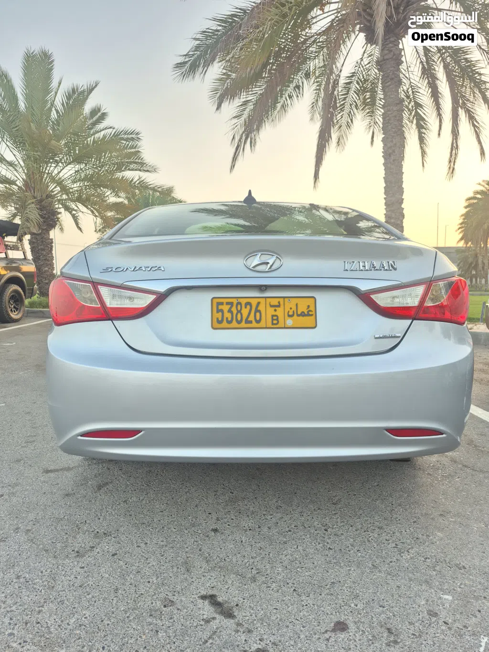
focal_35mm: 23
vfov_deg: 73.9
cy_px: 326
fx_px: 433
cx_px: 244
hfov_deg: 58.9
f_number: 1.8
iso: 125
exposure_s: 1/180
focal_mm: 5.4
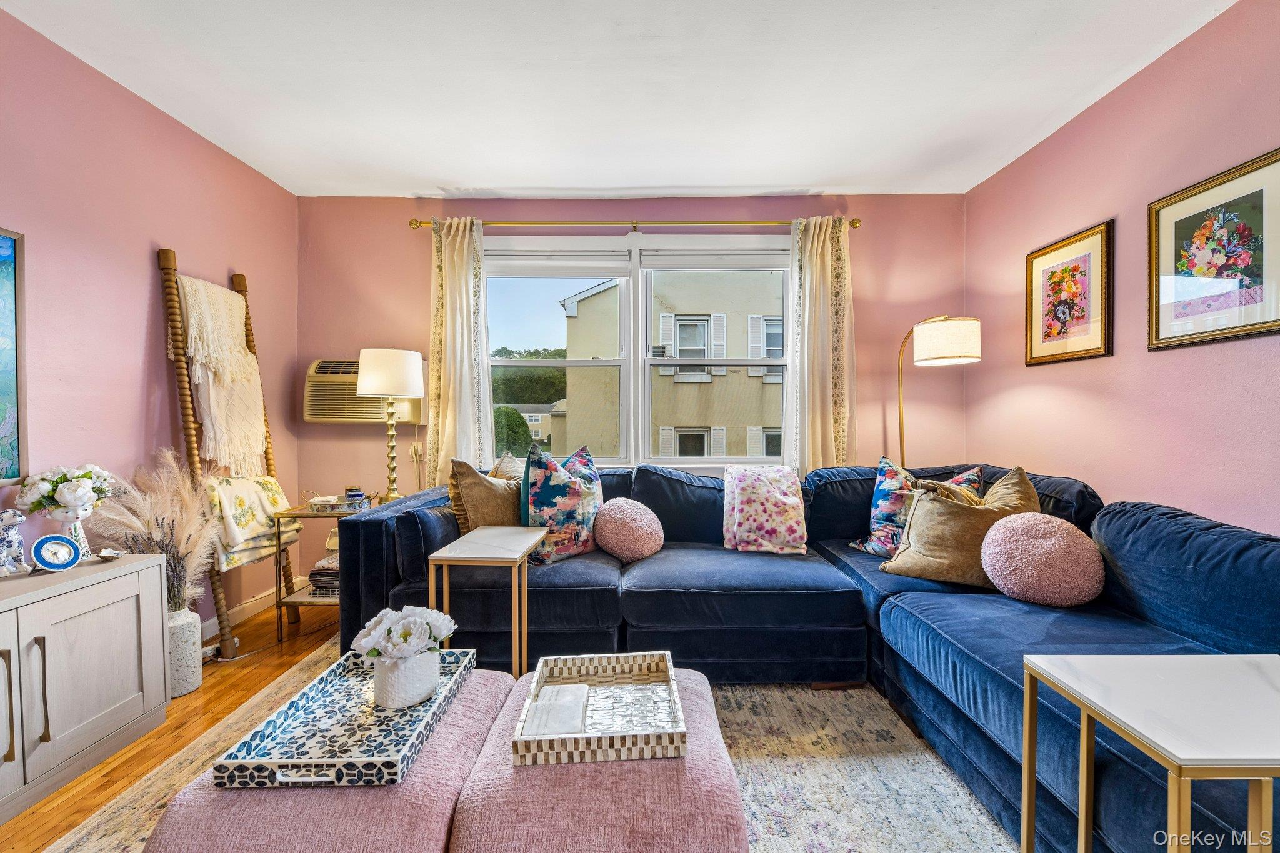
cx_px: 640
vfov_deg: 81.2
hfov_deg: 104.3
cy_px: 426
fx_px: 498
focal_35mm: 14
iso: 400
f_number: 8
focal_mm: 14
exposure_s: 1/13
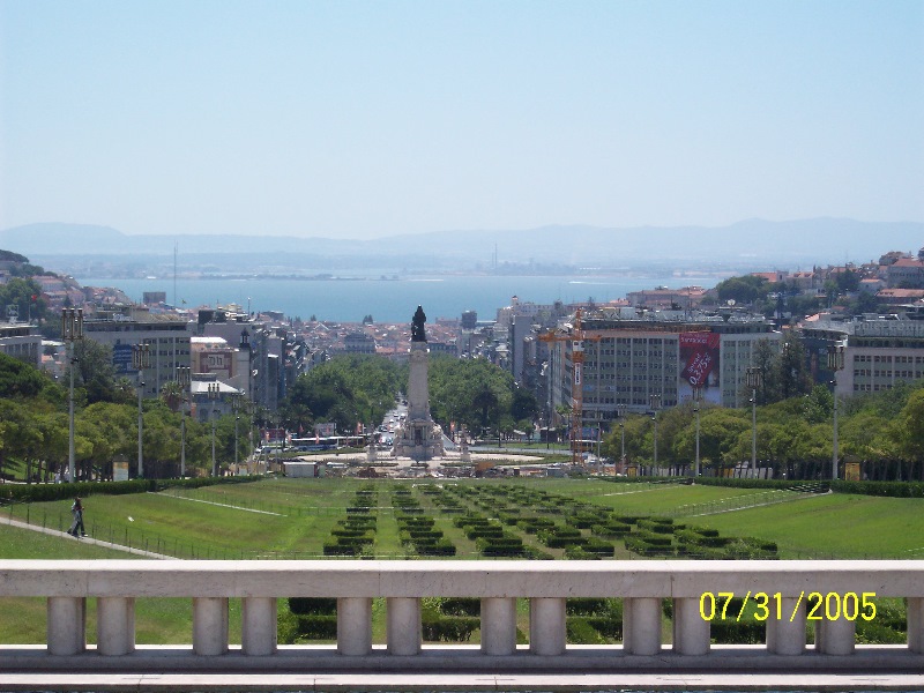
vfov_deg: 13.0
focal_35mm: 114
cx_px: 462
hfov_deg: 17.3
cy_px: 346
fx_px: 3043
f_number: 8
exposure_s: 1/350
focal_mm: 24
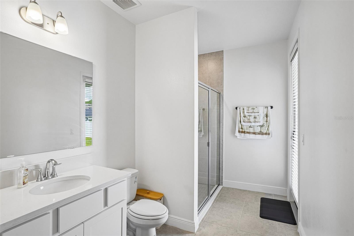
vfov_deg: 70.4
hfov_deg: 93.3
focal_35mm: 17
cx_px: 177
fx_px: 167
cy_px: 118
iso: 400
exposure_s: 1/30
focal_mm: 17
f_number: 8
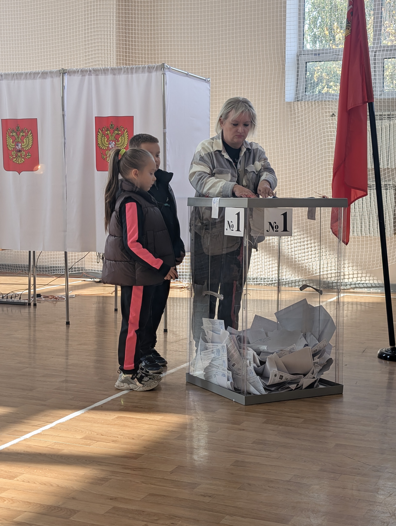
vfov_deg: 38.9
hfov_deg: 29.7
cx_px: 198
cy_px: 263
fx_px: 746
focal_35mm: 49
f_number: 1.68
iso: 19
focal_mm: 6.9
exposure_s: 1/127
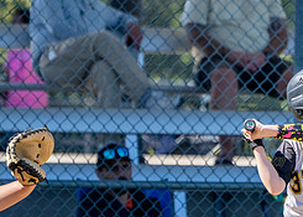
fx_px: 8098
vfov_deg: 1.5
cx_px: 308
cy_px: 160
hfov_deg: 2.1
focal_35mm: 941
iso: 1000
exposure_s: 1/3200
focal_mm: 288
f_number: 5.6
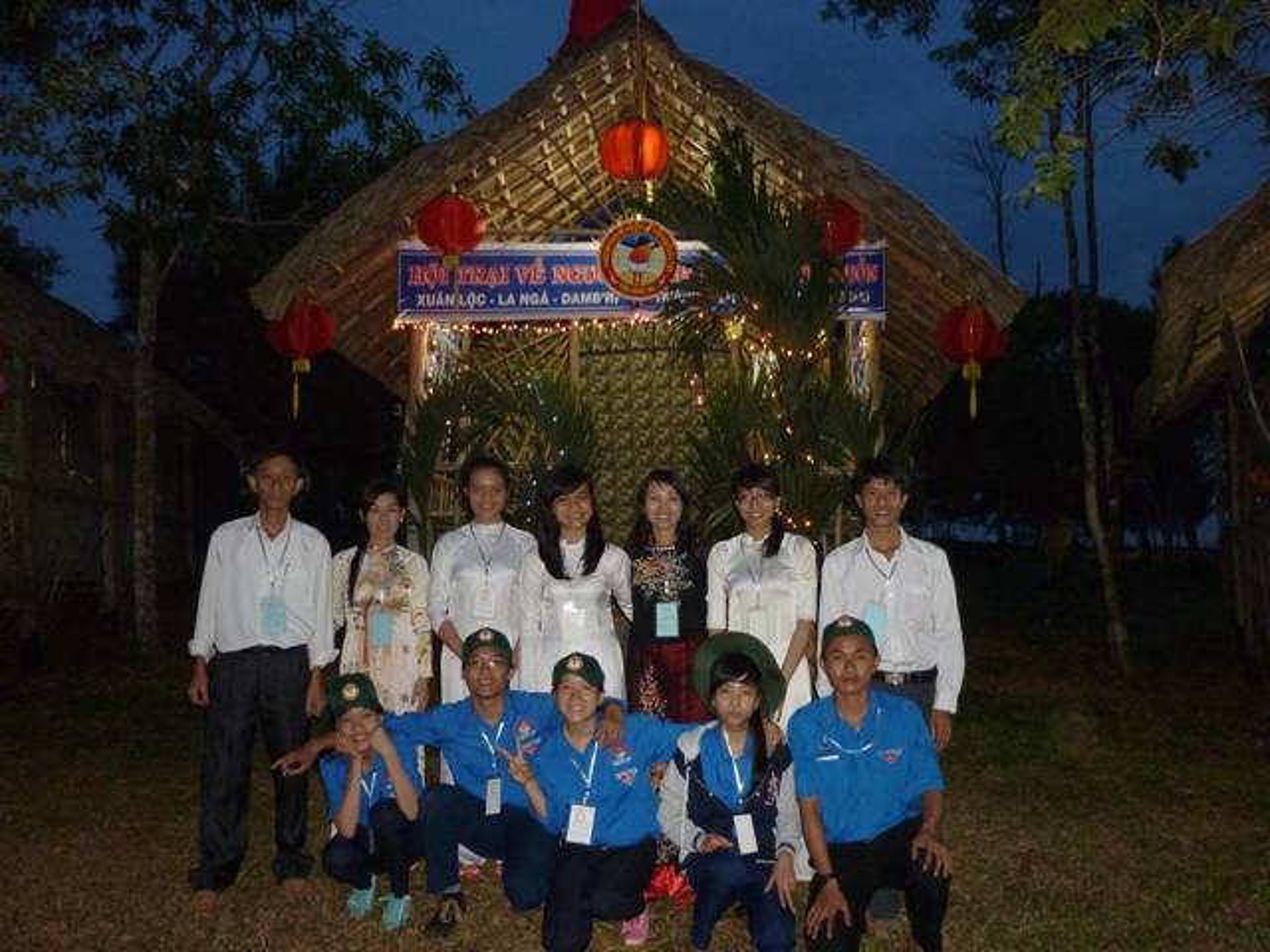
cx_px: 635
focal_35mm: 33
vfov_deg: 42.9
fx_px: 1211
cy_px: 476
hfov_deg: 55.4
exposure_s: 1/8
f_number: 2.8
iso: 400
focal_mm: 5.5
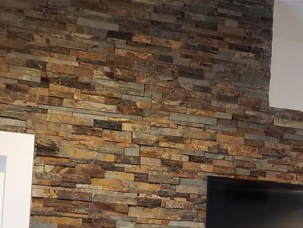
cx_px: 291
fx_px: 543
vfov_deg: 21.9
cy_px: 271
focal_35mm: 62
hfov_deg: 29.5
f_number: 1.5
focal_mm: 4.3
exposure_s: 1/15
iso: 250
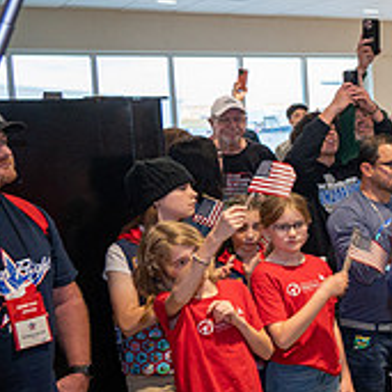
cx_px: 640
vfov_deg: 25.0
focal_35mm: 69
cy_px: 179
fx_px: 884
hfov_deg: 20.2
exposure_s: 1/60
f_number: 4.5
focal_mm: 24
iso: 1250
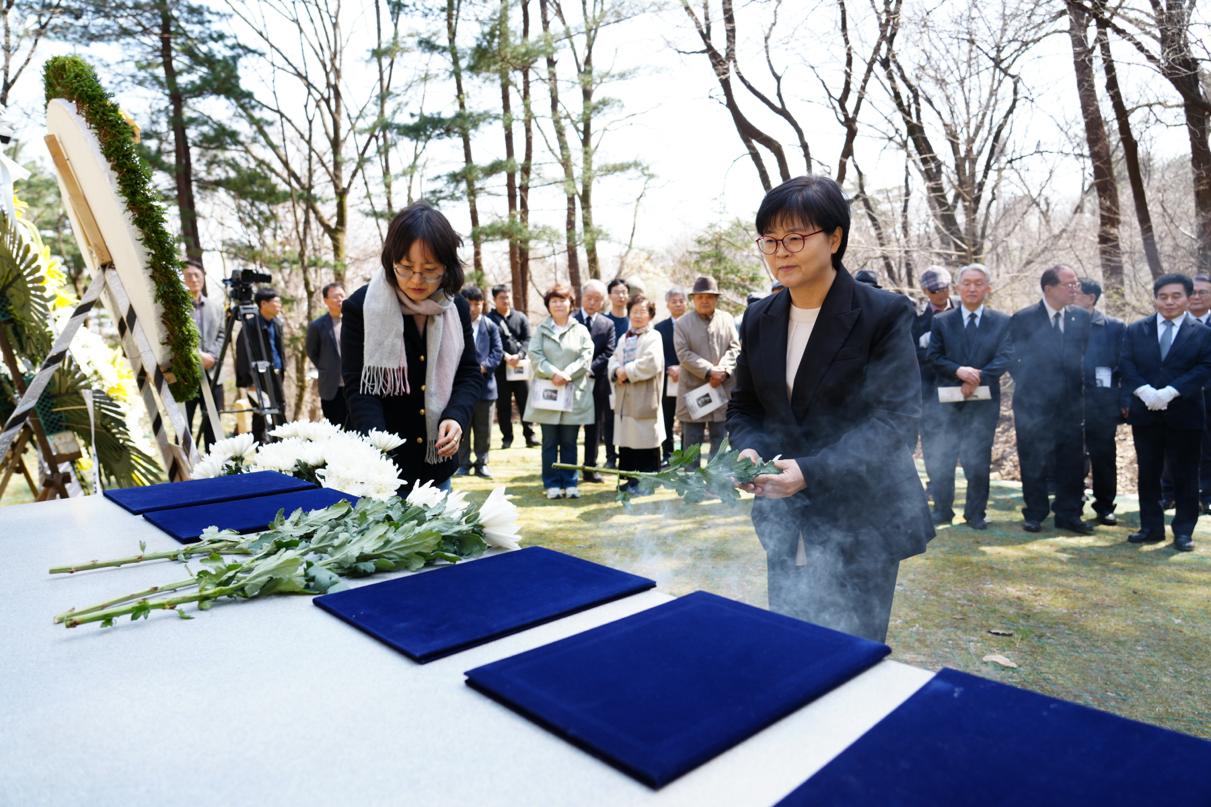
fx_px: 807
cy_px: 404
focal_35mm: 24
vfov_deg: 53.1
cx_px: 606
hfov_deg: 73.7
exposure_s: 1/160
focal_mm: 24
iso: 200
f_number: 4.5
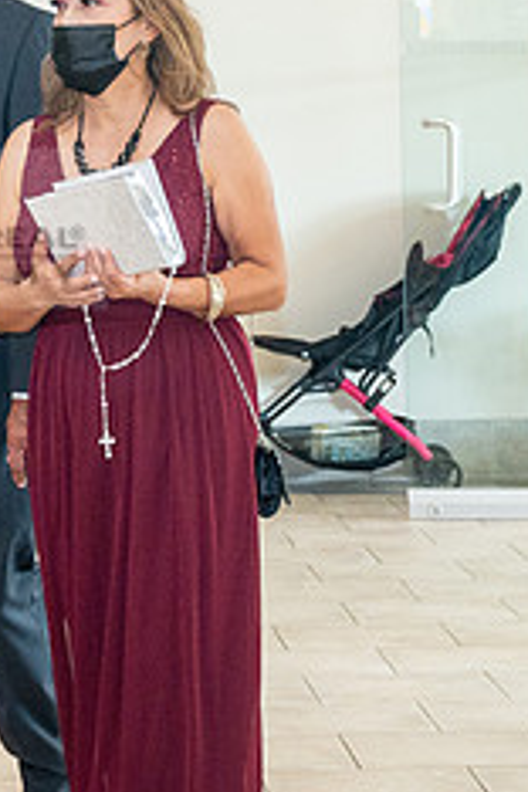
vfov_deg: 12.0
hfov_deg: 8.0
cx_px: -51
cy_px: 146
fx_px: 3740
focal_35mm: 170
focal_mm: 49
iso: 2000
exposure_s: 1/200
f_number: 4
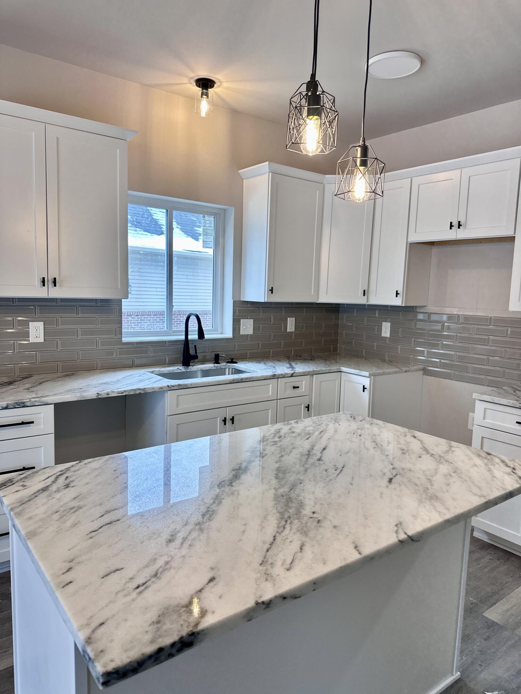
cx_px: 260
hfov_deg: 56.8
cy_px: 347
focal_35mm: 24
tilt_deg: -5.6
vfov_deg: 71.6
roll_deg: -3.5
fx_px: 482
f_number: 1.78
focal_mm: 6.86
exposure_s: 1/120
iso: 125
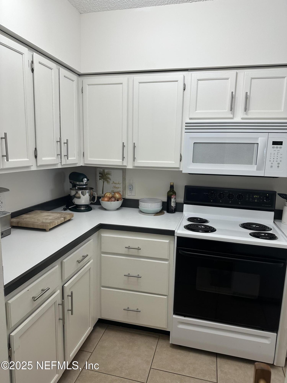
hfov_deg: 56.8
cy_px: 192
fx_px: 265
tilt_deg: -8.9
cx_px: 144
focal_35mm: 24
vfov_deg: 71.6
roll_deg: -2.8
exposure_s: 1/121
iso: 80
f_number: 1.78
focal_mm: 6.86
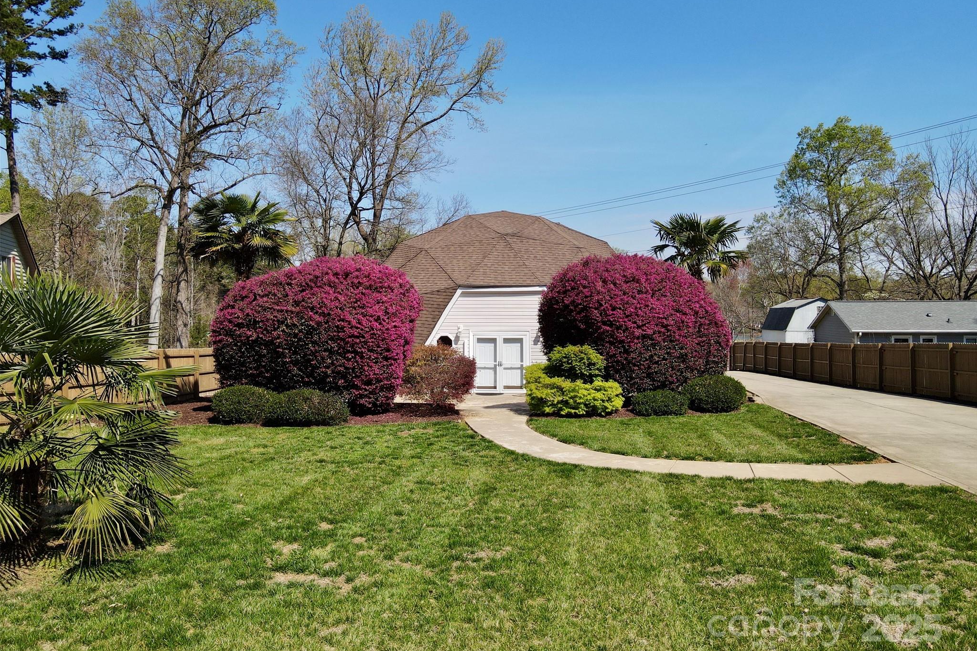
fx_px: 678
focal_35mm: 25
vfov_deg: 51.2
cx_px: 489
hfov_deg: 71.5
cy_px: 301
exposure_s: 1/725
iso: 100
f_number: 2.8
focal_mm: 4.5
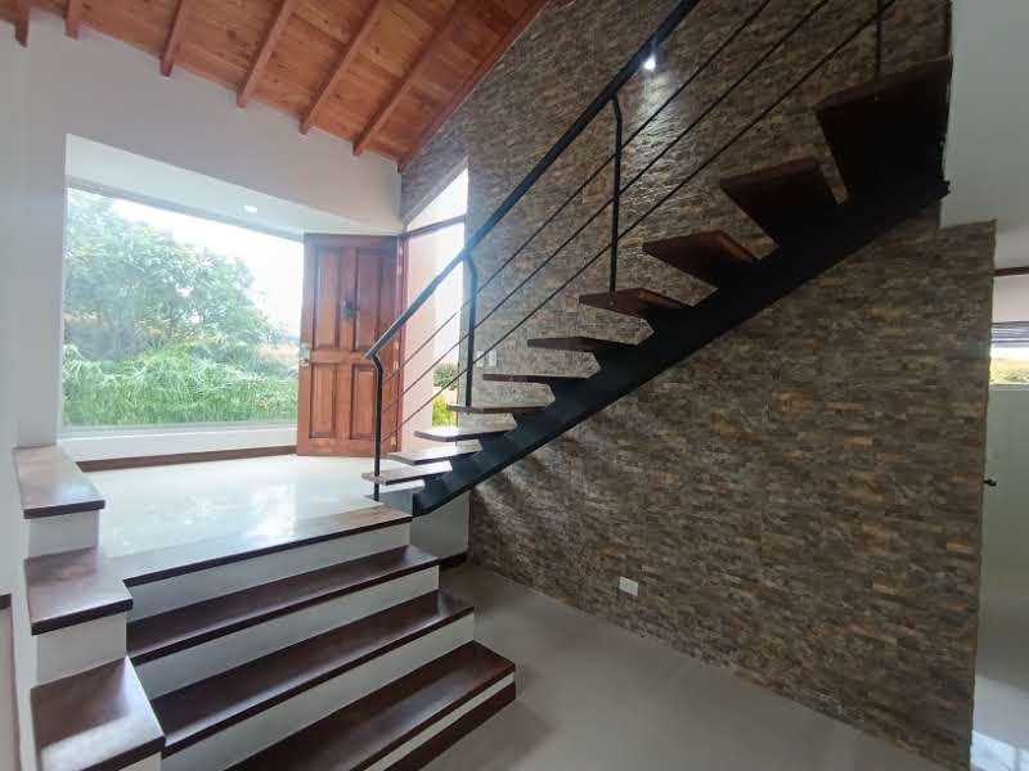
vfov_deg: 78.1
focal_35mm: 16
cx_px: 514
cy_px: 386
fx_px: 476
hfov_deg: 94.5
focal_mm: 1.65
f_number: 2.2
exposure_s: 1/120
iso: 320
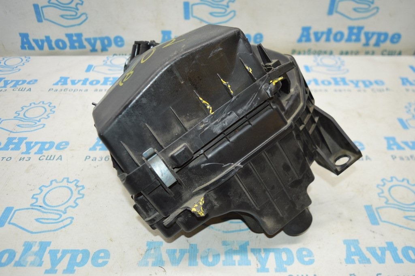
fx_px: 346
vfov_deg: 43.5
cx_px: 208
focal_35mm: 30
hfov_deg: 62.0
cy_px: 138
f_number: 3.5
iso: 500
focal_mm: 20
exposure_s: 1/60
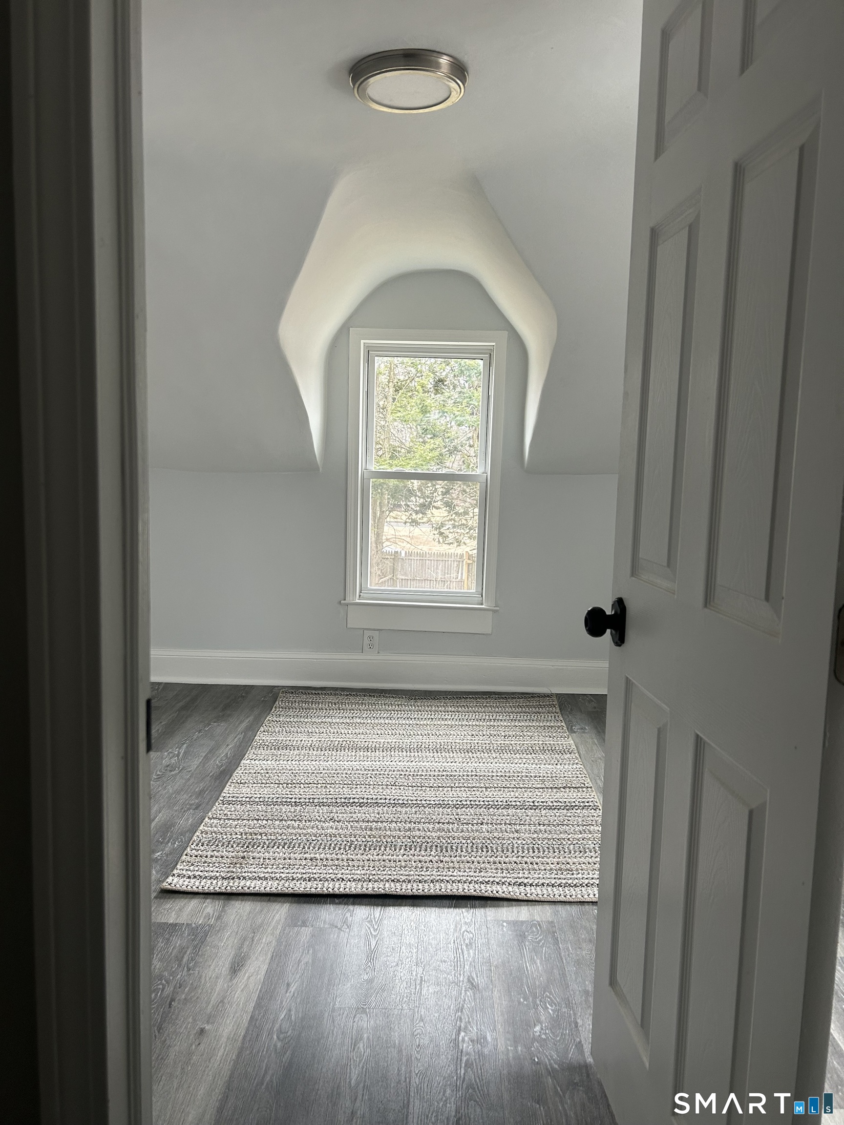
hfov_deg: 53.1
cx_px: 422
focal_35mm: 26
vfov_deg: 67.3
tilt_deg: -7.2
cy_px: 562
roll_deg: +1.2
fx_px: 845
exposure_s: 1/121
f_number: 1.5
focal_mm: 5.7
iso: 100
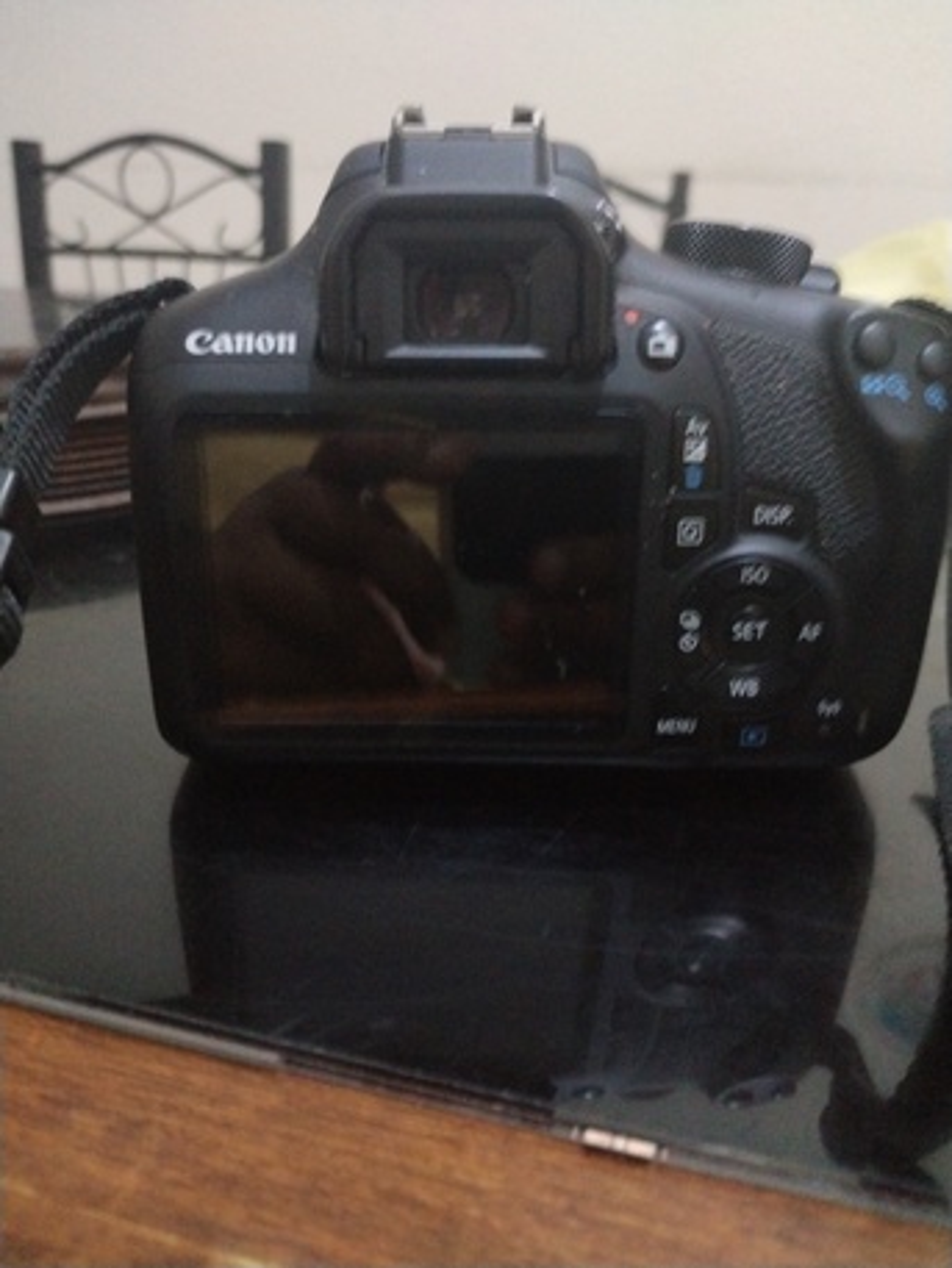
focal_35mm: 26
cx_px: 476
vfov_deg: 67.3
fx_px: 953
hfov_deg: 53.1
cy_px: 634
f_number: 1.8
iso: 1971
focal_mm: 4.75
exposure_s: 1/12.5
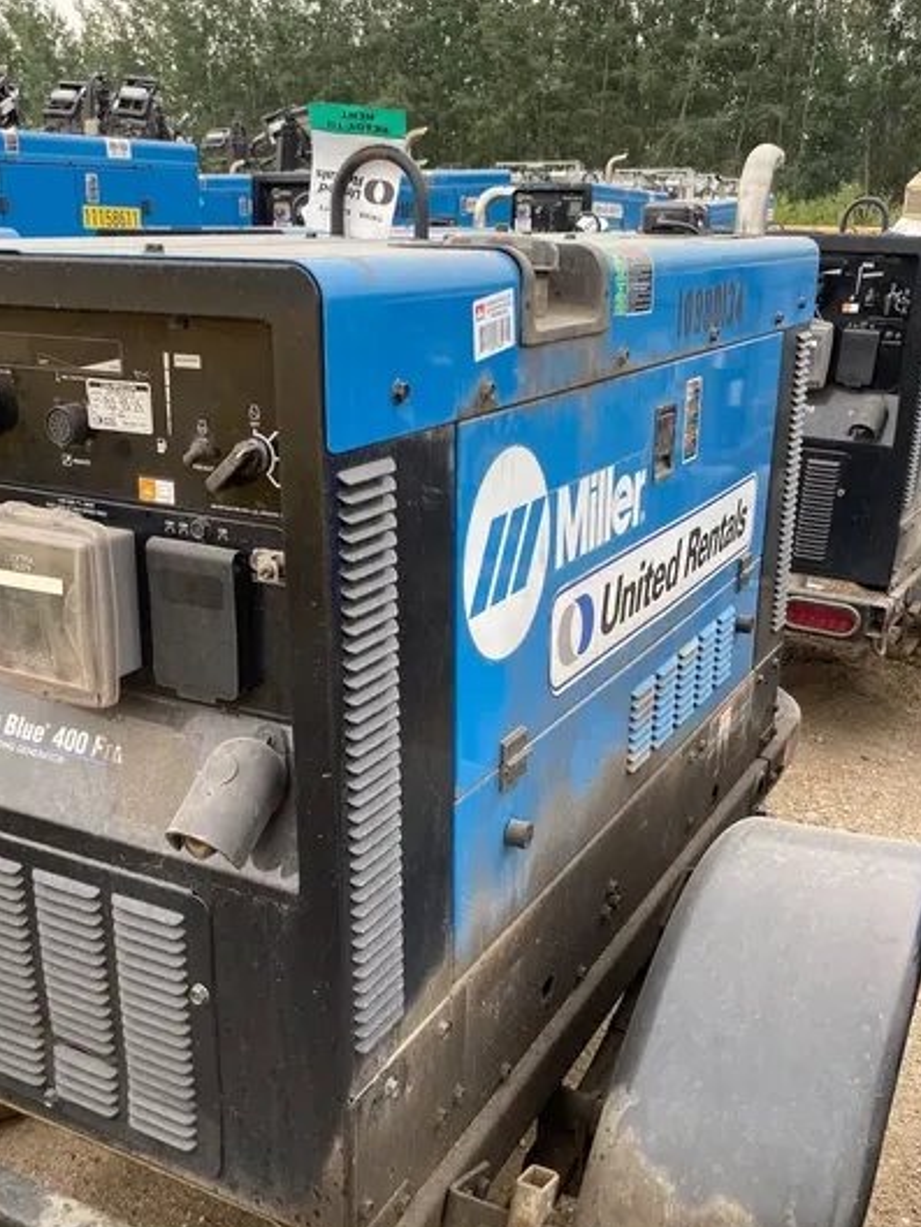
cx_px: 376
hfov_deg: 39.5
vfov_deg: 51.2
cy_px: 699
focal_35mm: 36
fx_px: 1277
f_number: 1.8
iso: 50
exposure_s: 1/122
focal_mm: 4.25
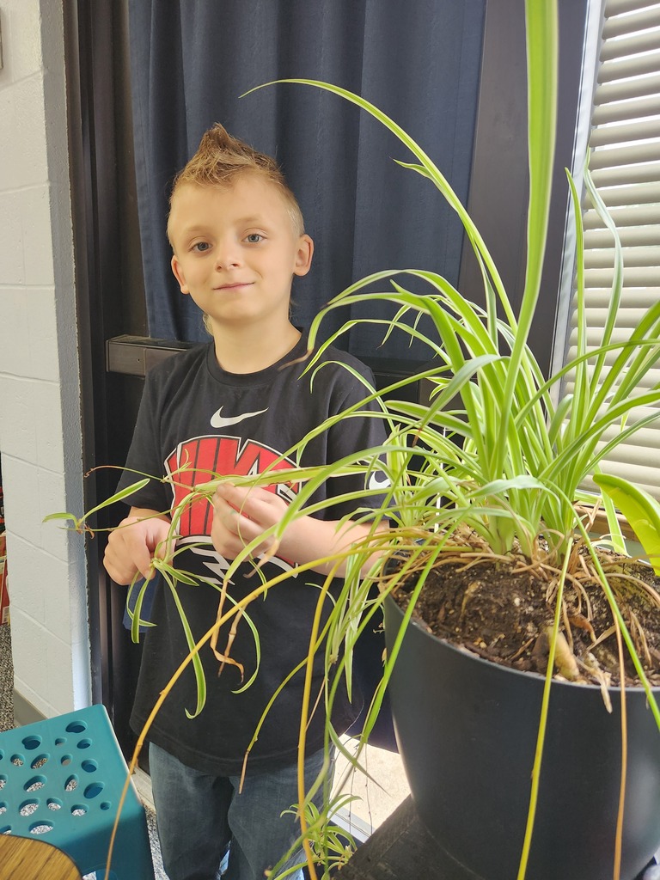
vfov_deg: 73.9
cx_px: 330
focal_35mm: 23
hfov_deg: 58.9
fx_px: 585
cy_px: 440
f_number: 1.8
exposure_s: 1/120
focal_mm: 5.4
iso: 400
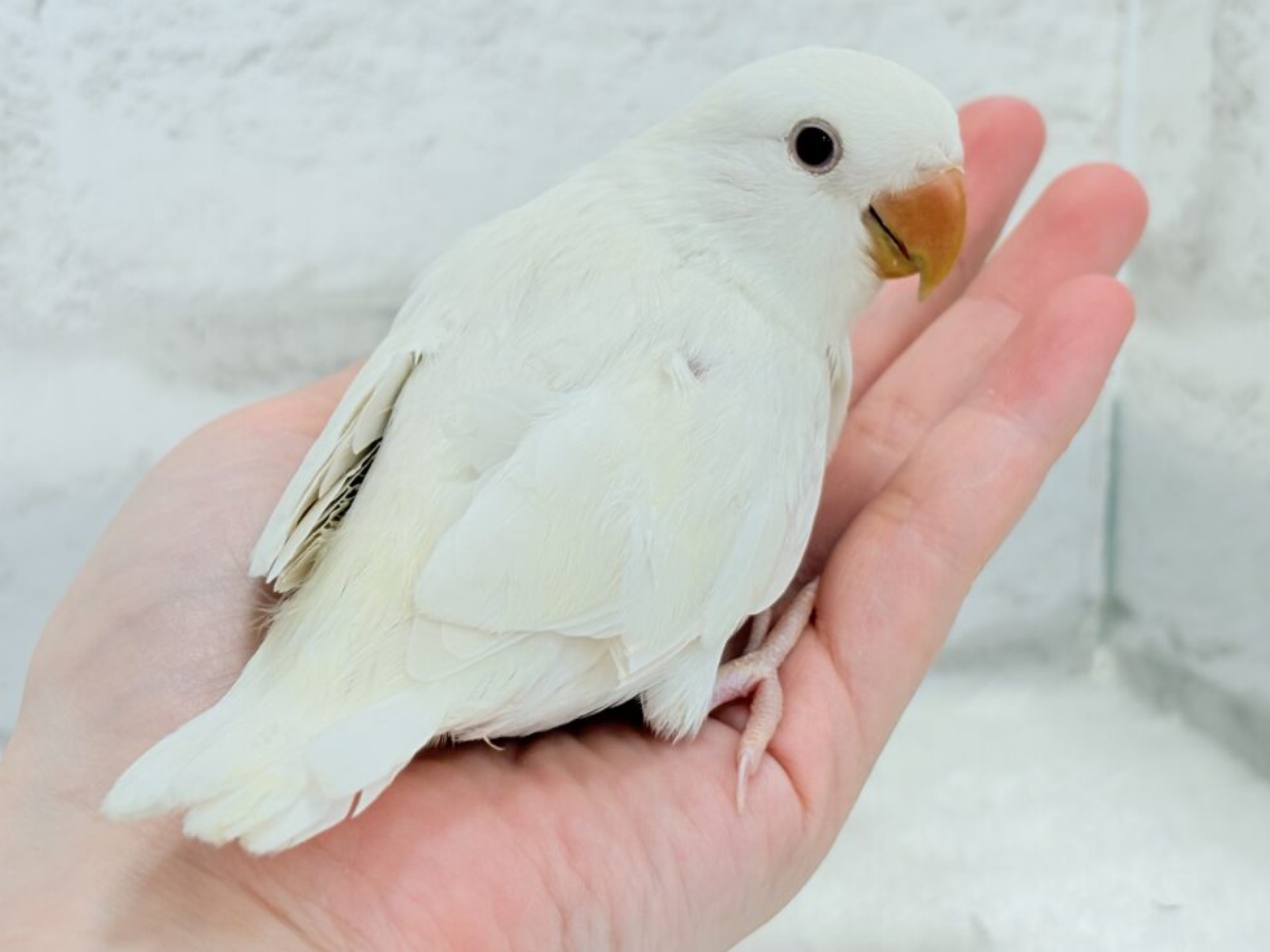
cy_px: 370
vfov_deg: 22.9
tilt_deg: -12.4
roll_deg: +1.4
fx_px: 2348
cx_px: 638
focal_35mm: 64
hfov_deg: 30.3
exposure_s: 1/100
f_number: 1.6
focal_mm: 5.96
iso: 50
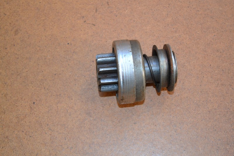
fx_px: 536
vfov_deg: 16.5
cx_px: 117
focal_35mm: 82
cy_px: 78
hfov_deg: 24.6
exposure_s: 1/60
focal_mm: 55
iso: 1400
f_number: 5.6
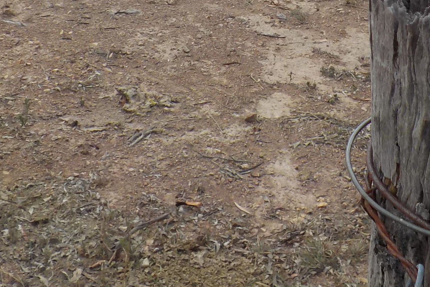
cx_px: 281
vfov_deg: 16.0
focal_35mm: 80
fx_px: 956
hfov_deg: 25.2
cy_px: -107
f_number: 3.3
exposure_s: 1/640
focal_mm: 4.1
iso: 125
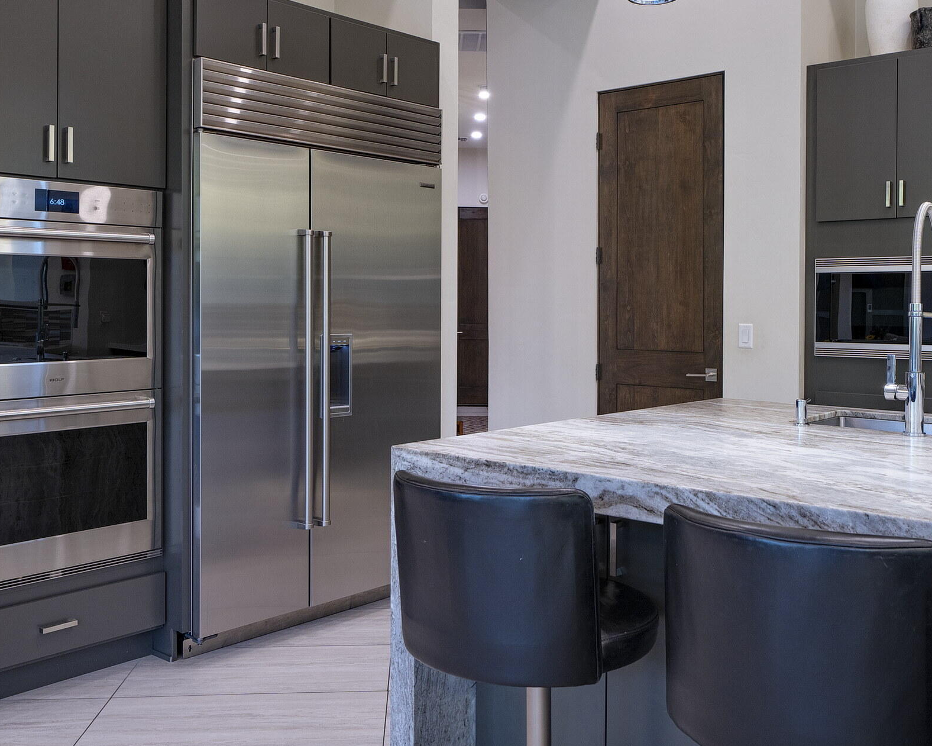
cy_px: 306
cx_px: 500
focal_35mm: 35
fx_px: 965
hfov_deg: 51.5
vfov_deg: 42.1
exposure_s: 1/4
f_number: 7.1
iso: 200
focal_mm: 21
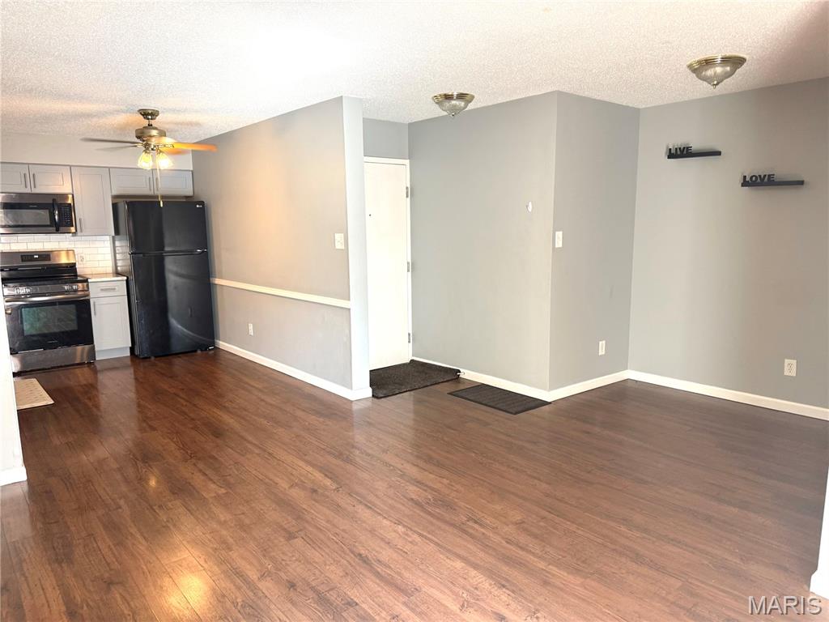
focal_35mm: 24
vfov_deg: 56.8
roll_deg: +0.6
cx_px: 414
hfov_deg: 71.6
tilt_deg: -8.6
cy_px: 311
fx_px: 575
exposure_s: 1/60
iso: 125
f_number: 1.78
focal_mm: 6.76
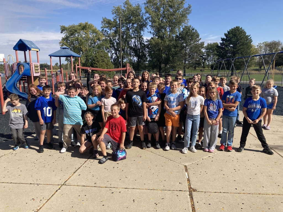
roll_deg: +0.6
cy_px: 106
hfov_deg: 63.4
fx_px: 229
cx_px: 142
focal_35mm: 28
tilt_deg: -11.7
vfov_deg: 49.7
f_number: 1.8
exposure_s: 1/1845
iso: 20
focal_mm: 3.99
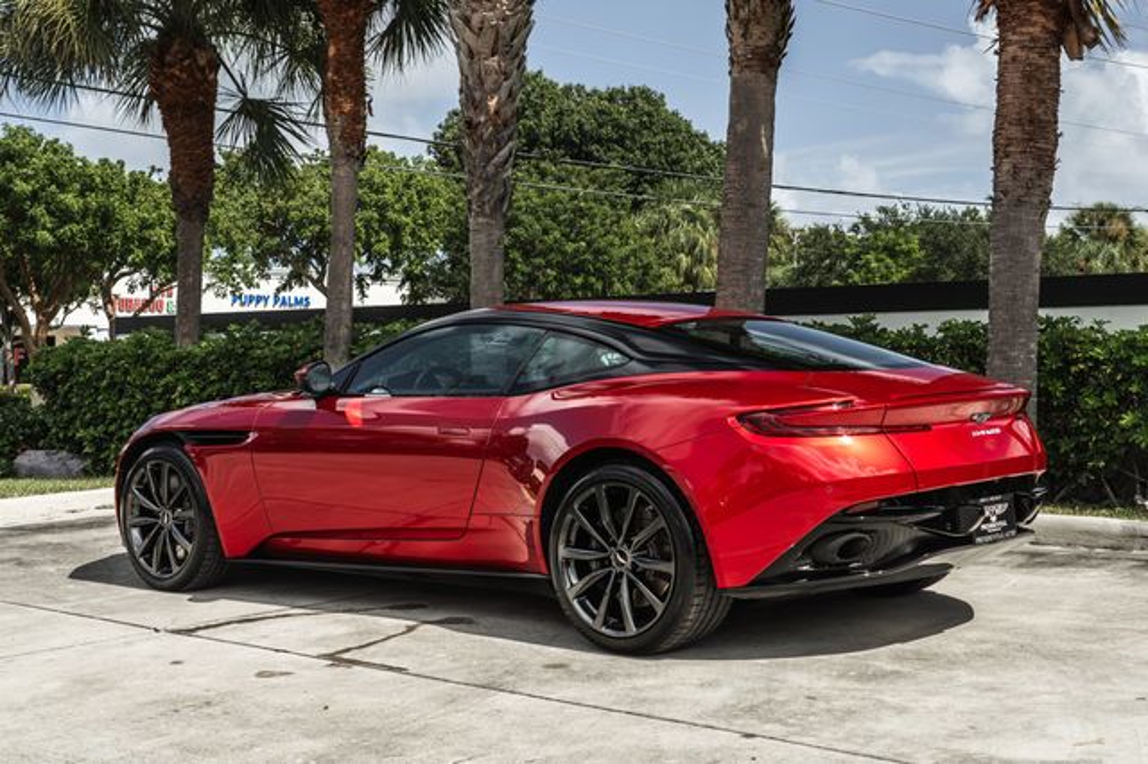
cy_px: 341
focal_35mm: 49
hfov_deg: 40.0
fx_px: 1575
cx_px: 585
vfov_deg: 27.3
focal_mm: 40
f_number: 8
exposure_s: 1/160
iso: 200
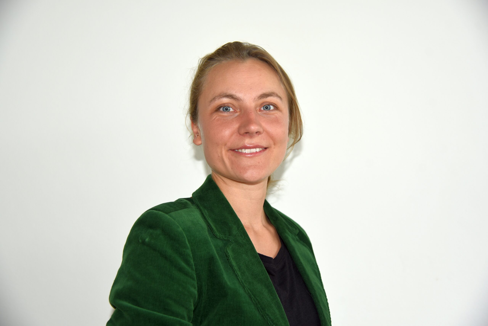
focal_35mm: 50
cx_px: 244
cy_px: 163
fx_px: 678
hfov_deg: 39.6
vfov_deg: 27.0
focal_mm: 50
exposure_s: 1/60
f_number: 4
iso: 100
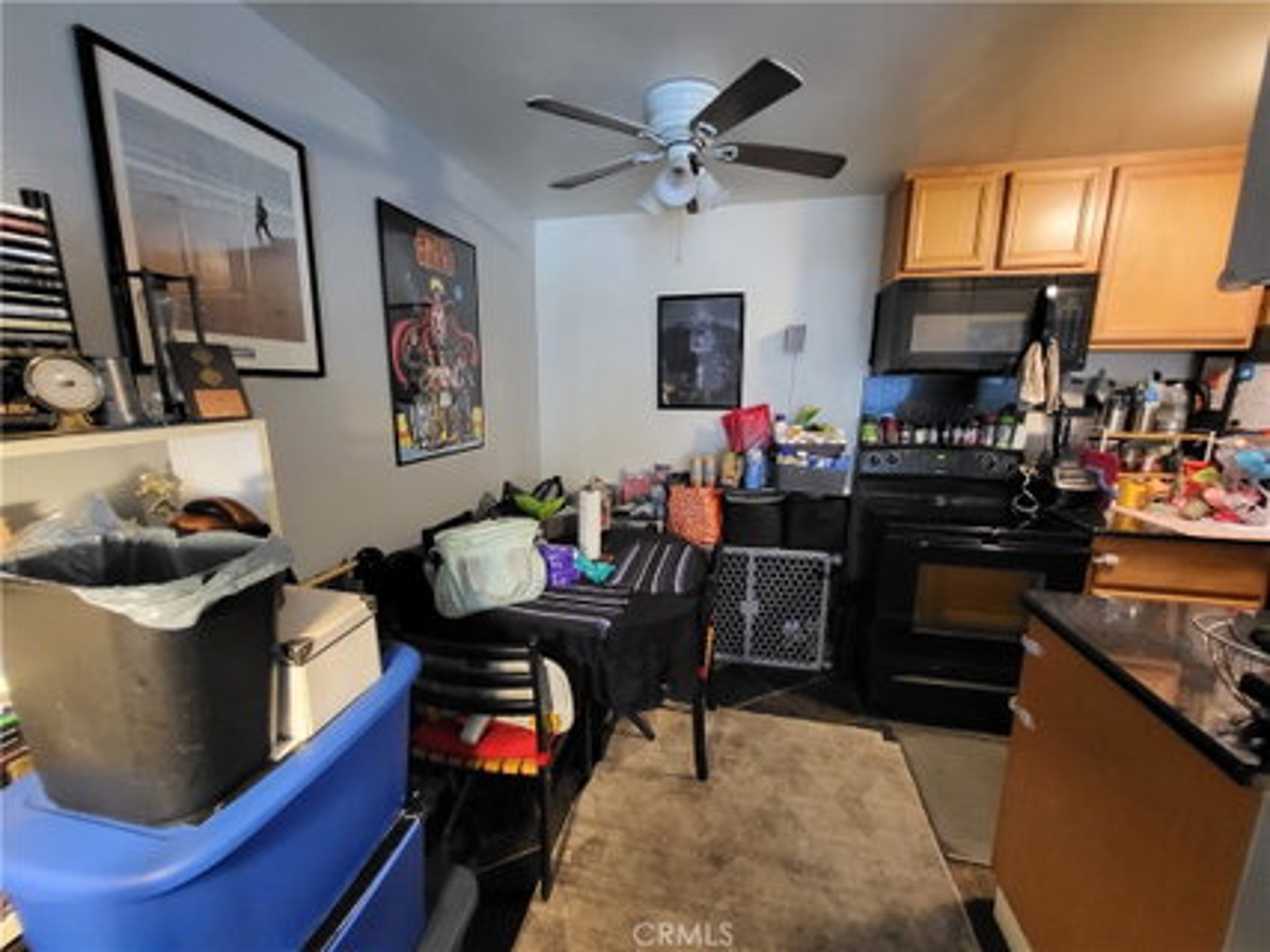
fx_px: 477
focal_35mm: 13
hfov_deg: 106.2
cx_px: 635
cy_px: 476
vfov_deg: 89.9
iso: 640
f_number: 2.2
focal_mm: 1.74
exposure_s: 1/24
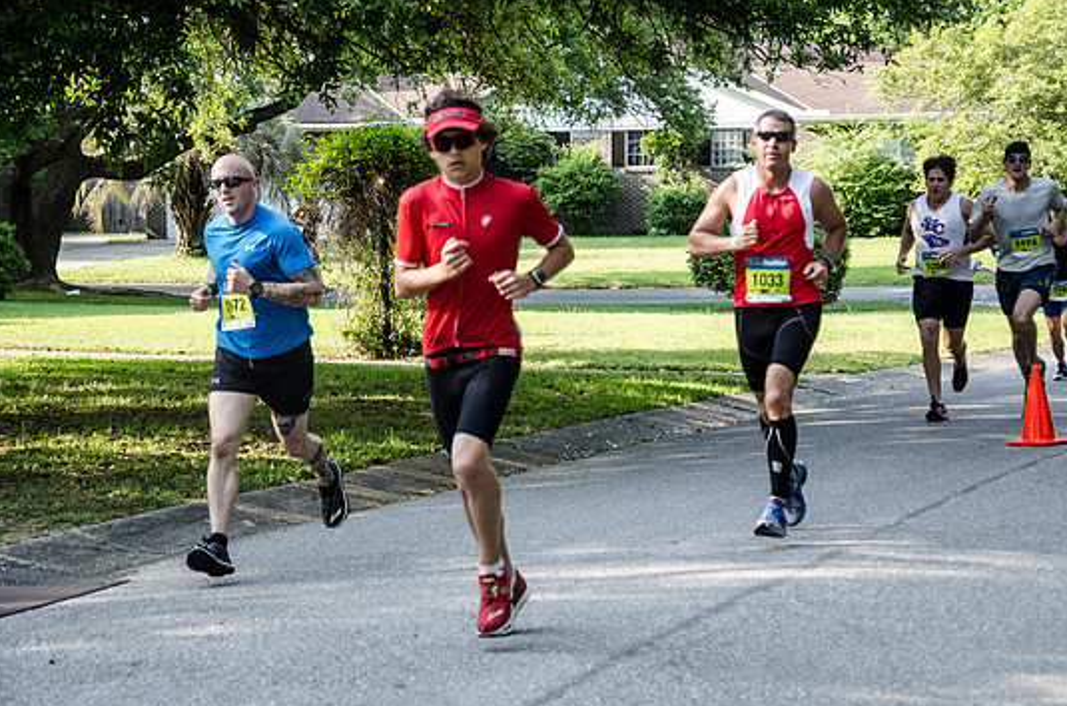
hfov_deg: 16.8
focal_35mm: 122
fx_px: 3607
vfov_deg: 11.2
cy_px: 363
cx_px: 562
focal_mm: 75
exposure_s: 1/640
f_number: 5.3
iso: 800
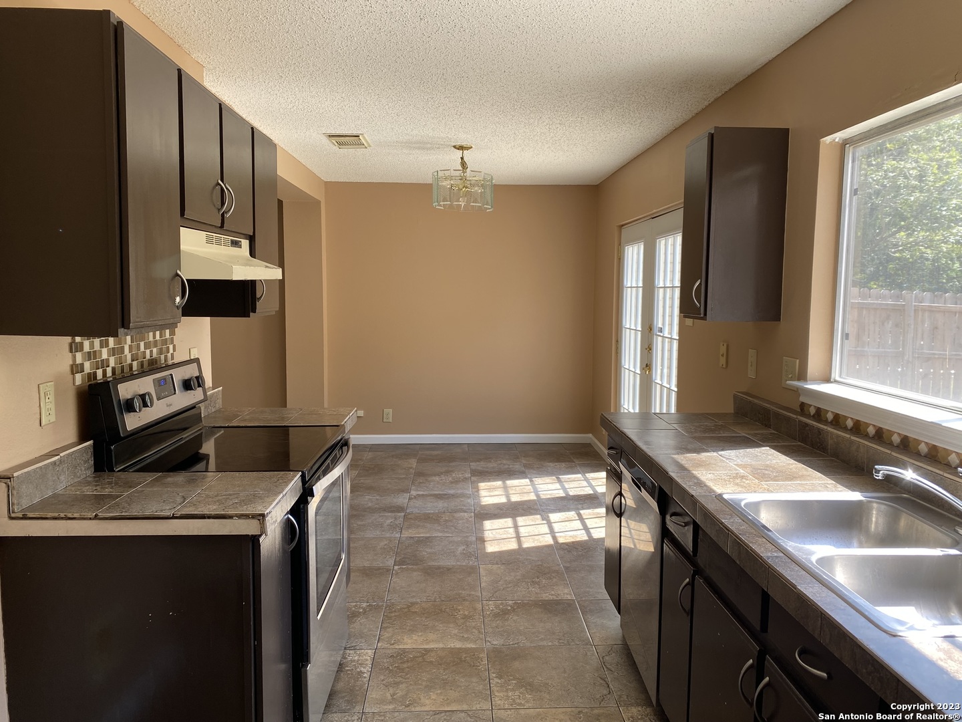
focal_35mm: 26
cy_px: 361
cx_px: 481
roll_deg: -0.6
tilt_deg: -6.1
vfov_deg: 53.1
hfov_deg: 67.3
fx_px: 723
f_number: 1.8
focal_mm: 4.25
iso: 32
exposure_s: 1/122
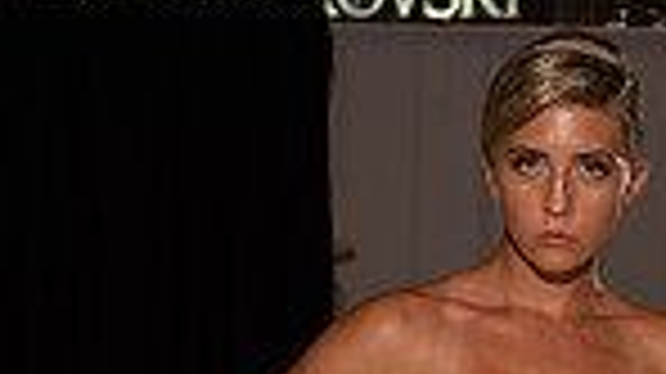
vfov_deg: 4.7
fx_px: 4500
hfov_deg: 8.5
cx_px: 457
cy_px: 852
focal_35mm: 255
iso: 800
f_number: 9
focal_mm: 80
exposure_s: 1/250
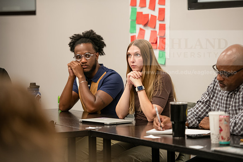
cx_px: 122
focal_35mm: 150
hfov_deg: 13.7
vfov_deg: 9.2
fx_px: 1013
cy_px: 81
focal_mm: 150
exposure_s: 1/200
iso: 1600
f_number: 2.8
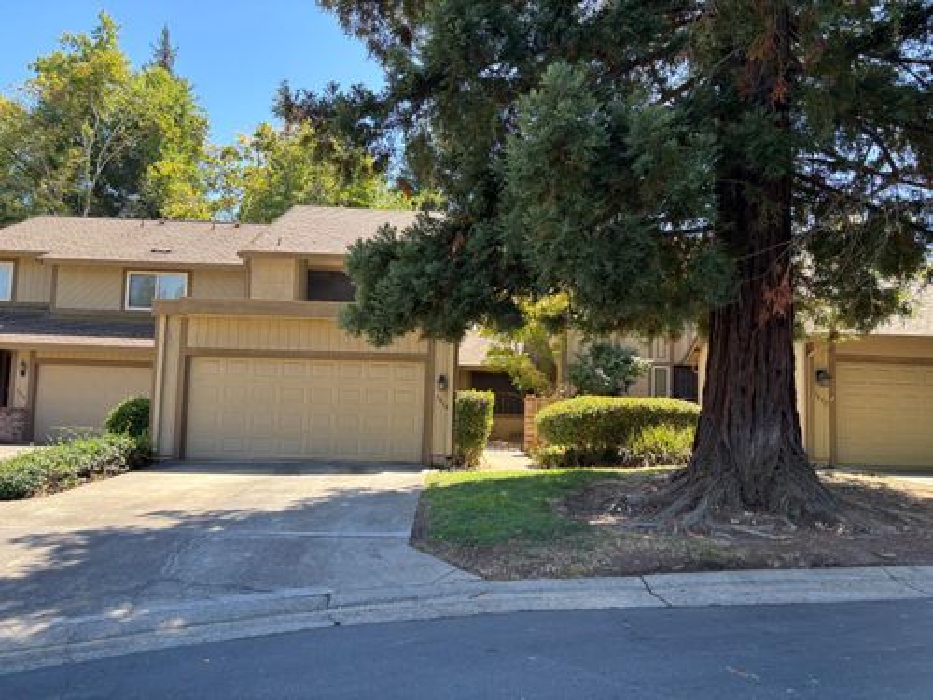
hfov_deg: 67.3
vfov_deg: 53.1
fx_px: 701
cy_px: 350
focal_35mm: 26
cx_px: 466
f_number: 1.6
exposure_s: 1/475
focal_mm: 5.96
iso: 50
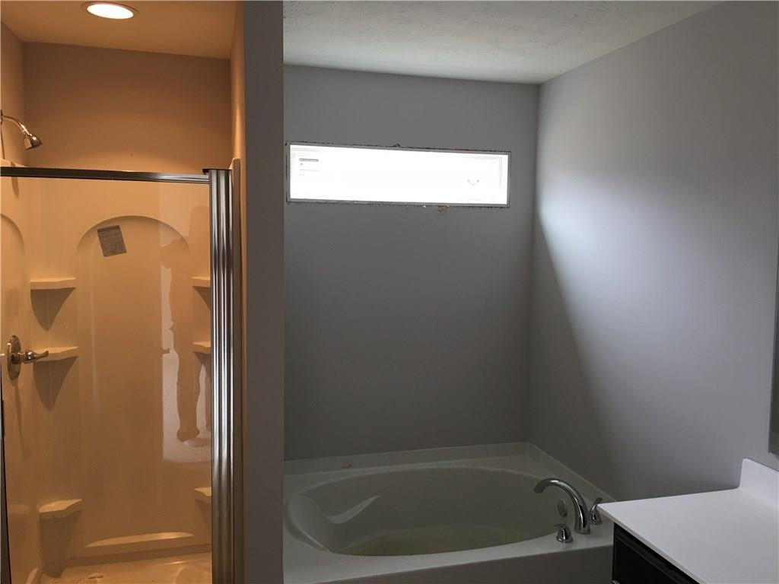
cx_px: 390
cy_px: 292
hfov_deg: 61.7
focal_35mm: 29
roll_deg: -1.4
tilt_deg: -2.7
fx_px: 653
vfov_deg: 48.2
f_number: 2.2
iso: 50
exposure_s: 1/15
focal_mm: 4.15
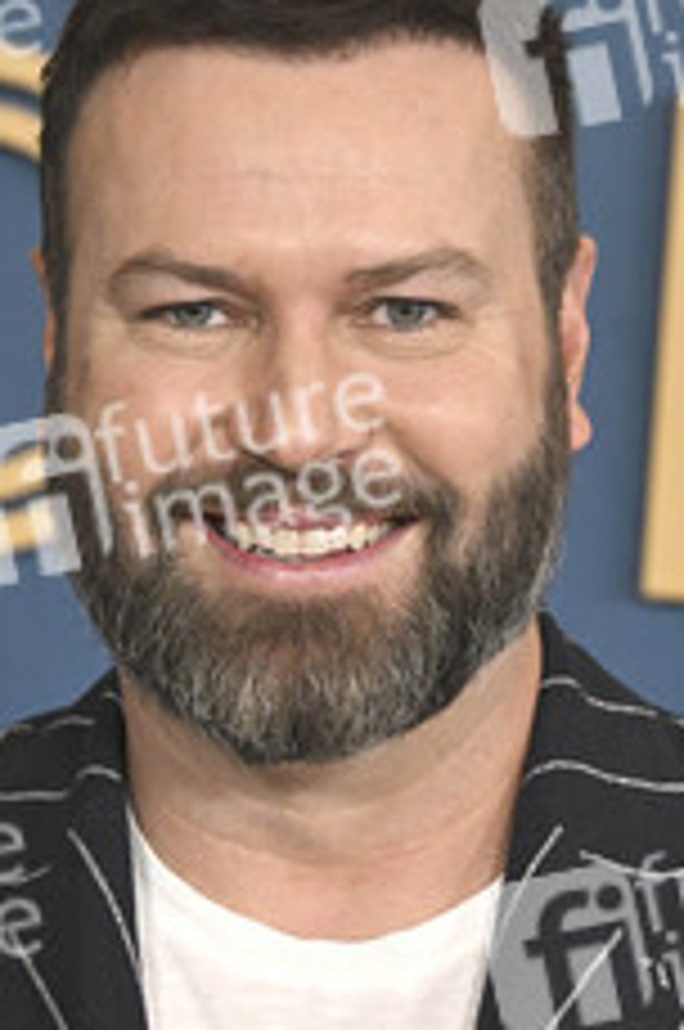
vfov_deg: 11.4
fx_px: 5145
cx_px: 302
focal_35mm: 180
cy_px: 706
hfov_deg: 7.6
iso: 2000
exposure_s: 1/320
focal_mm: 103
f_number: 5.6
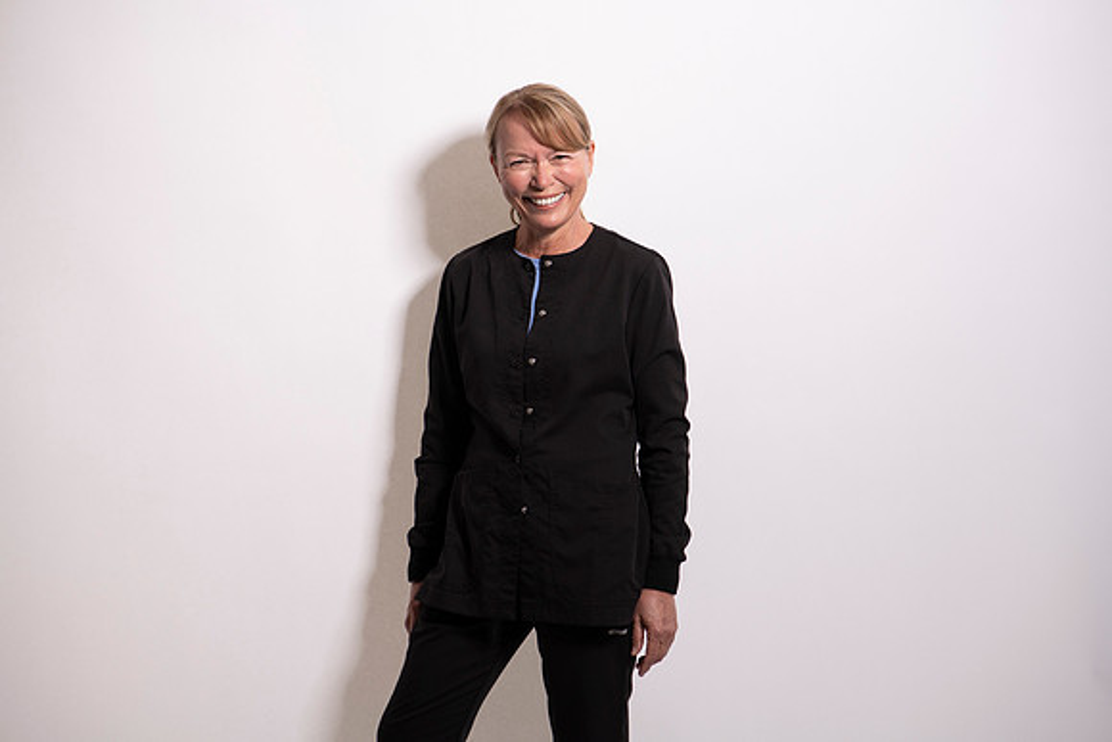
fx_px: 3244
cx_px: 556
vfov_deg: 13.0
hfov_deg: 19.5
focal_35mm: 105
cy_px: 371
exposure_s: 1/160
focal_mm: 105
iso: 64
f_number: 6.3
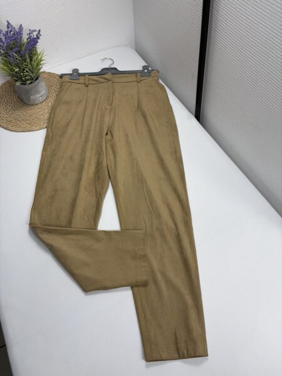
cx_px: 141
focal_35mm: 26
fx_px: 282
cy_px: 188
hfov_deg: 53.1
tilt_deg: -57.8
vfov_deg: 67.3
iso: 40
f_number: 1.6
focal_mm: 5.96
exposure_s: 1/294
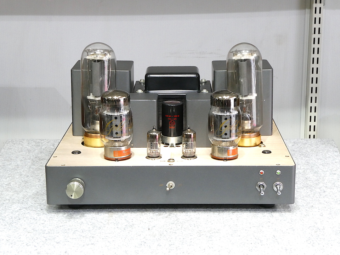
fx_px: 688
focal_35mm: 70
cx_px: 170
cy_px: 128
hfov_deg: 27.8
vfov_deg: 21.0
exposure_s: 1/5
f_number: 8
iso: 400
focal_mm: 12.5
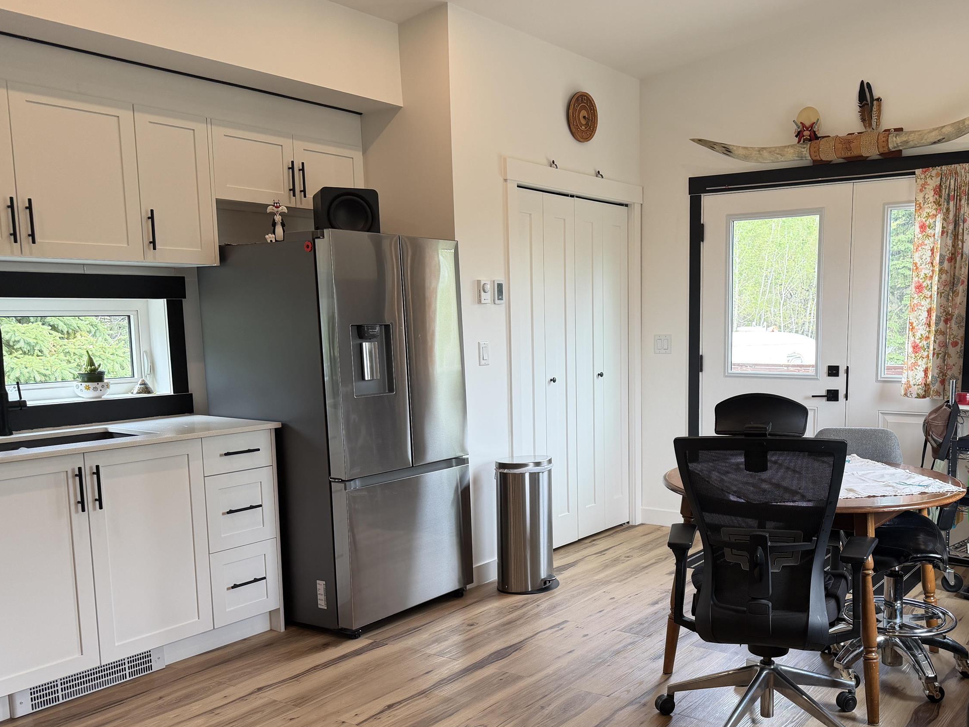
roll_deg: +0.6
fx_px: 924
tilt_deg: -8.0
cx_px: 630
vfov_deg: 42.8
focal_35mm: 33
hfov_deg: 54.4
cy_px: 429
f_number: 1.78
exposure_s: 1/120
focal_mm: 6.76
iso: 100
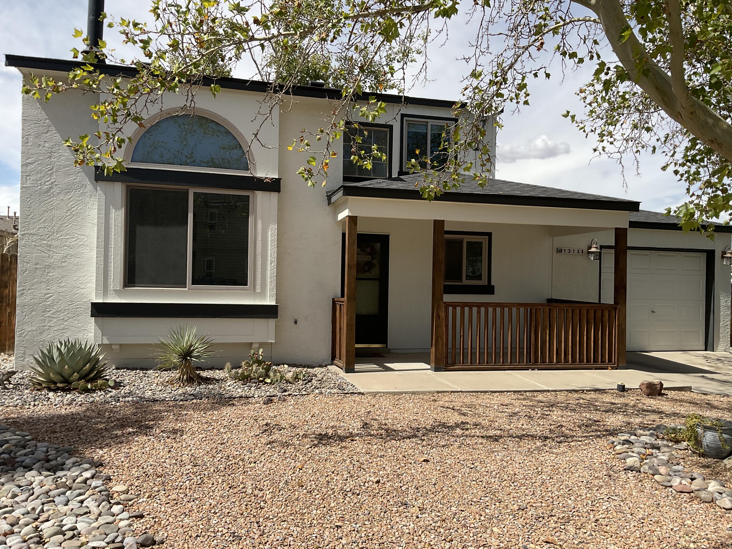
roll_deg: -1.3
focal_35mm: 29
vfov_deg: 48.2
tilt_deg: +1.9
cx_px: 366
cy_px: 274
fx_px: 613
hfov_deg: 61.7
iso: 16
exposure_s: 1/2141
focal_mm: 3
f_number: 1.8
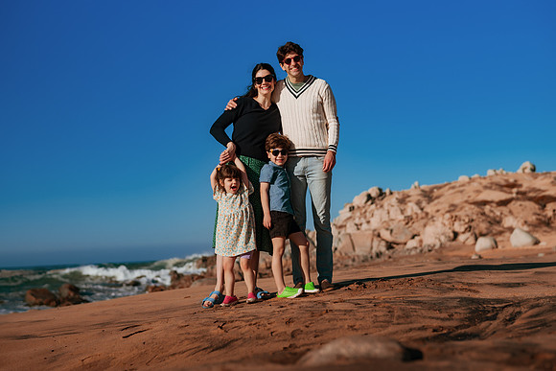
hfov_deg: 34.5
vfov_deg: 23.4
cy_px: 186
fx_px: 896
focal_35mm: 58
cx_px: 278
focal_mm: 58
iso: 50
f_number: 3.2
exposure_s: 1/8000
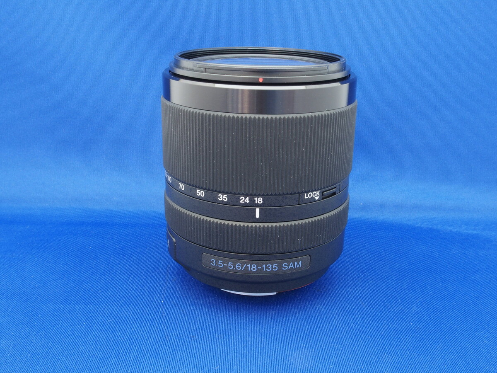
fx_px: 546
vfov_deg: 37.7
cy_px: 186
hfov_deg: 49.0
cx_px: 248
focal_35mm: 38
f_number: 8
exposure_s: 3.2
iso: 100
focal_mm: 8.1
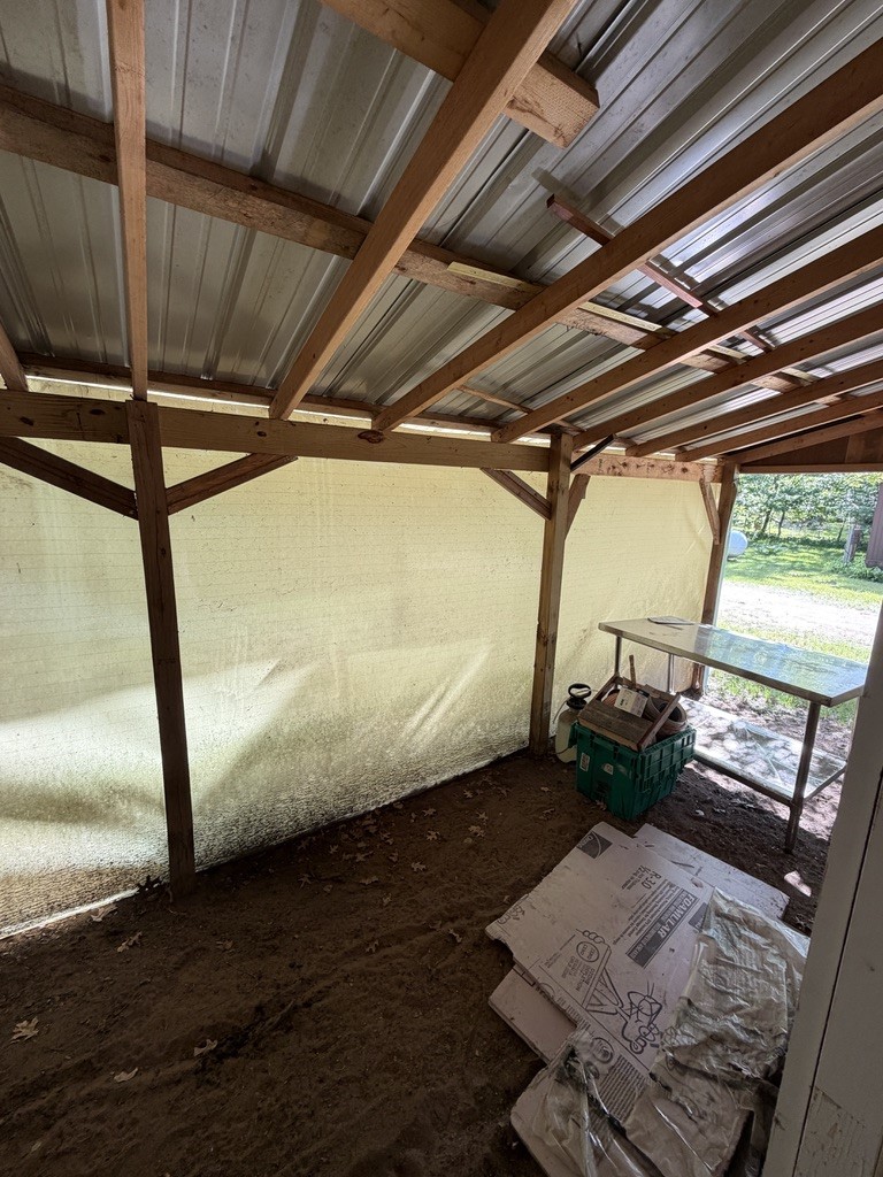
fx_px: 476
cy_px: 588
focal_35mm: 14
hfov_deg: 85.7
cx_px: 442
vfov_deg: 102.1
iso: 125
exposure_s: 1/121
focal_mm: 2.22
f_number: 2.2
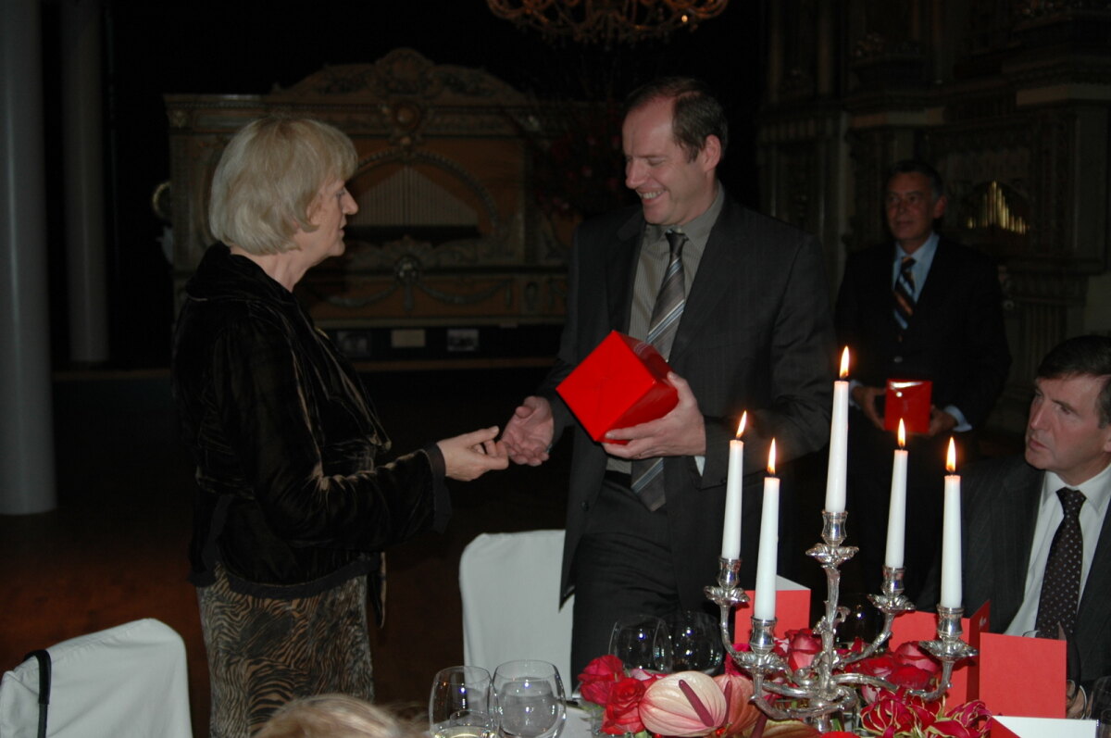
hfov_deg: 46.4
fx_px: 1295
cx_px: 556
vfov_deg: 31.8
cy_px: 369
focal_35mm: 42
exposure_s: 1/60
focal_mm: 28
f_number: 3.3
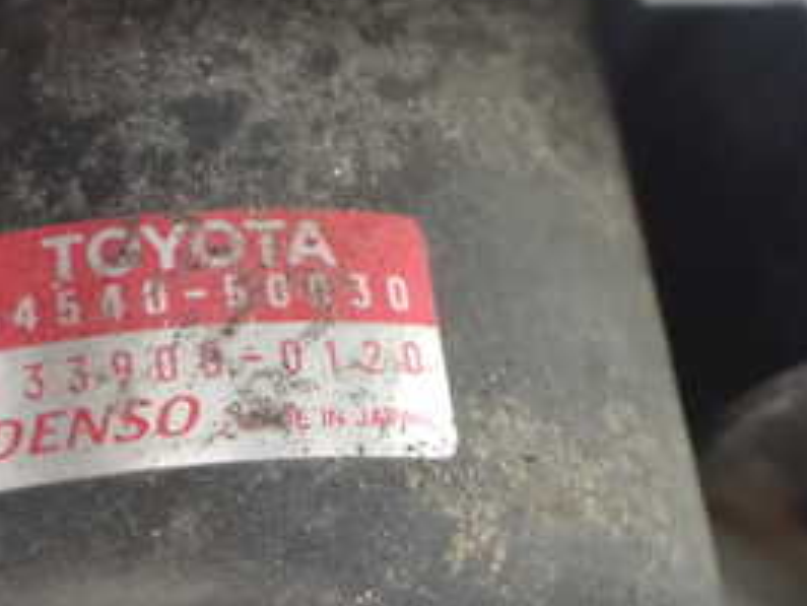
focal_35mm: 68
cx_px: 274
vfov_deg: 21.6
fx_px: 1586
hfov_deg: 28.4
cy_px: 344
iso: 1600
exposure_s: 1/30
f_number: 2.3
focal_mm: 5.4
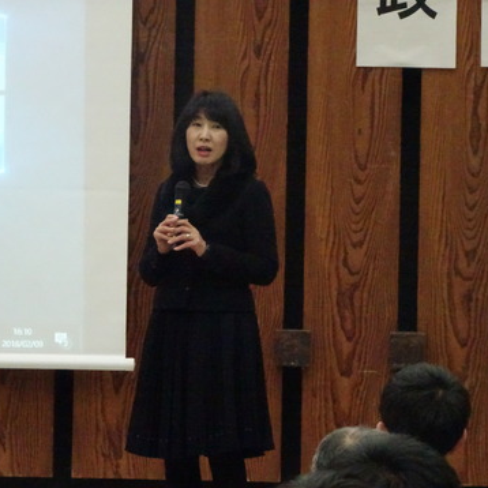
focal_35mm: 267
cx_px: 222
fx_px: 4259
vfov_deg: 6.6
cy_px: 244
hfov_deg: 6.6
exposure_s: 1/125
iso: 3200
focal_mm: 38.47
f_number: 6.3
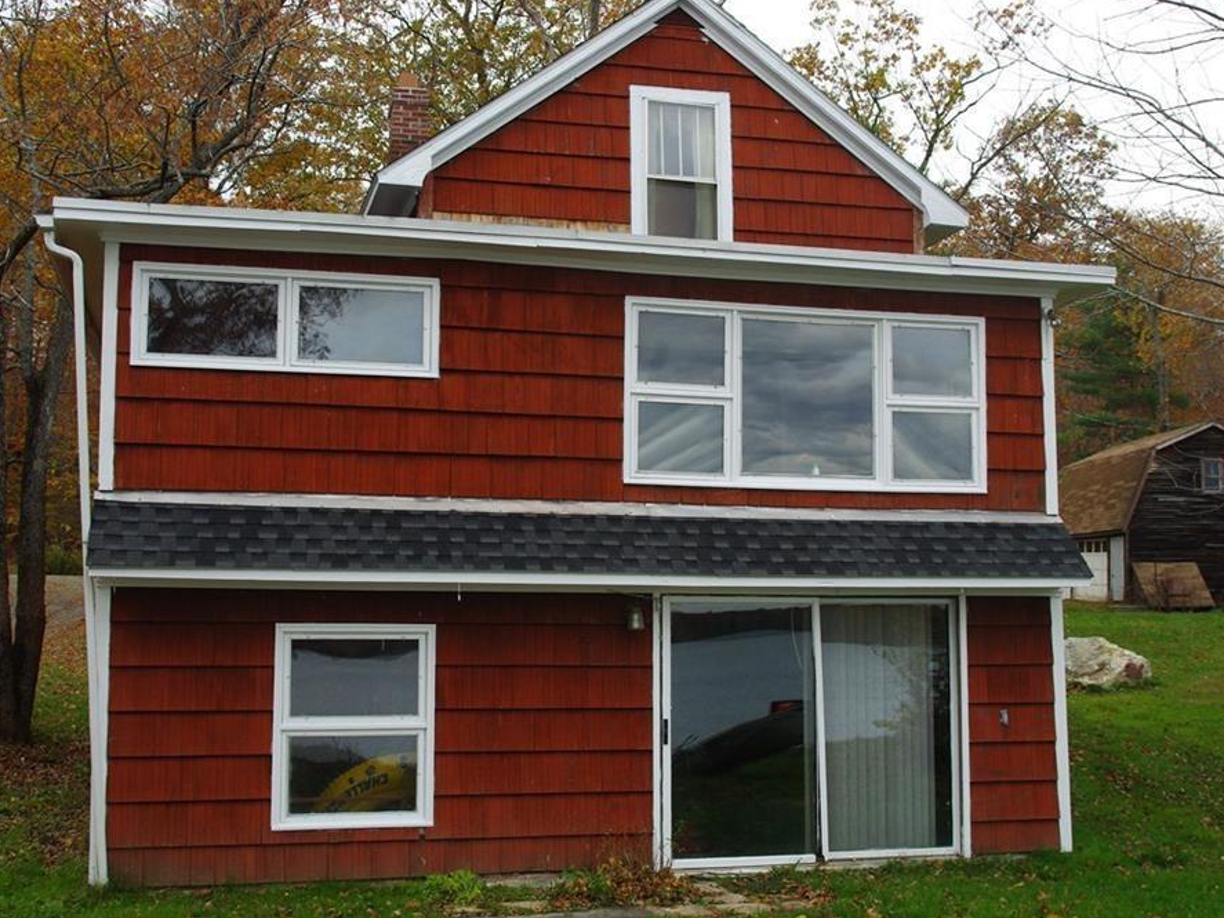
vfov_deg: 36.0
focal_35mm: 40
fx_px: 1414
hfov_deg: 46.8
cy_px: 465
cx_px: 613
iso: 400
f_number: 9.5
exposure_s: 1/180
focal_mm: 24.38
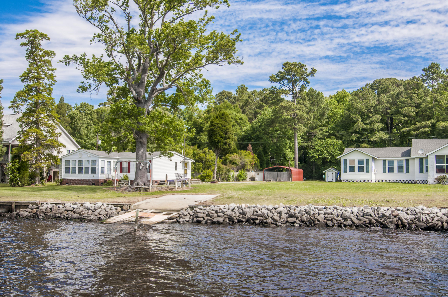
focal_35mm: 36
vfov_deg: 36.8
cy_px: 148
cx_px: 224
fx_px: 447
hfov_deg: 53.2
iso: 200
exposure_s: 1/1000
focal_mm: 24
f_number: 5.6
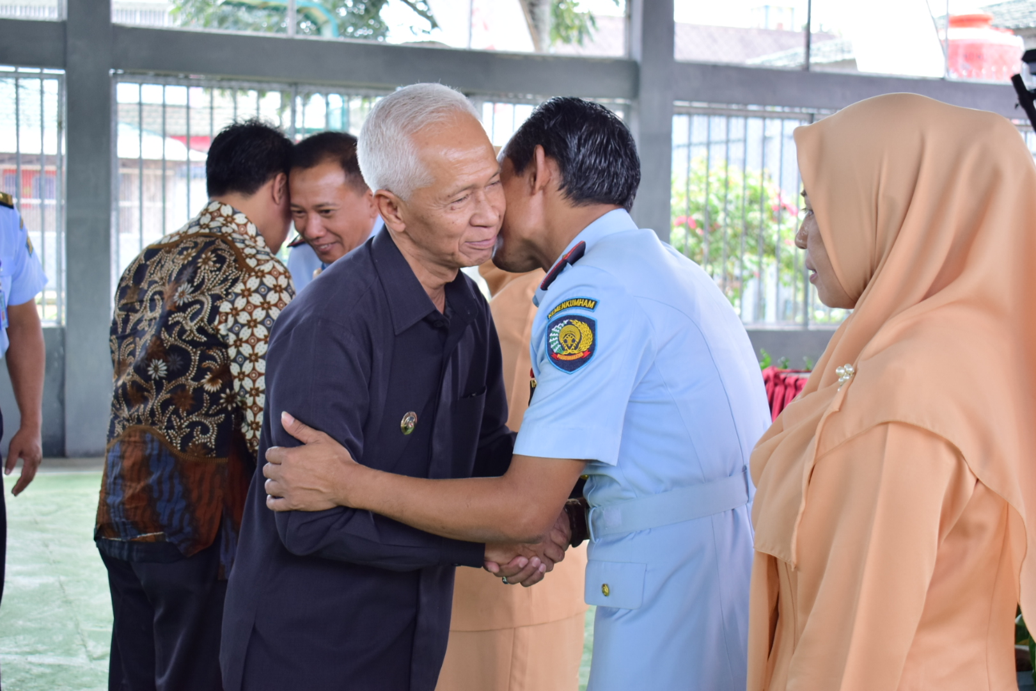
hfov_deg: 35.1
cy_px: 346
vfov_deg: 23.8
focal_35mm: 57
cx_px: 518
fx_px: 1640
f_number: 4.8
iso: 500
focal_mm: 38
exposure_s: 1/200
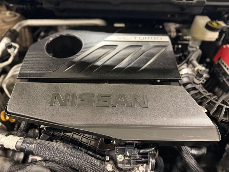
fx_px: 159
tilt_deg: -46.2
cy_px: 86
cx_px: 114
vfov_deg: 56.8
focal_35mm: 24
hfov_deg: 71.6
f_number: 1.78
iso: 800
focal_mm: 6.76
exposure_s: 1/40
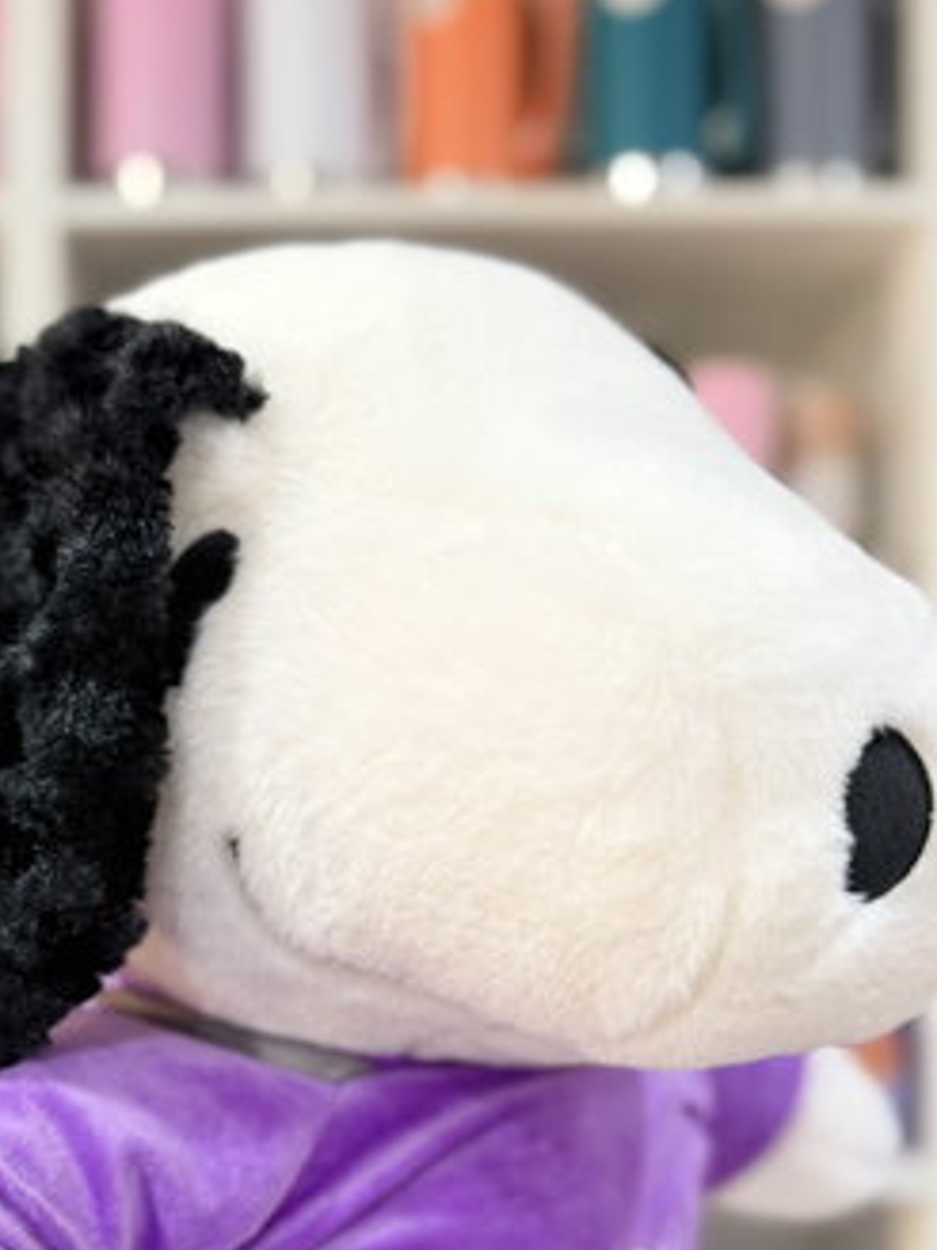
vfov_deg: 47.0
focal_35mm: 39
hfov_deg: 36.8
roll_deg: -0.1
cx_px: 423
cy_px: 840
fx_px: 1408
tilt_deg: -0.4
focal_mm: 6.76
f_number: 1.78
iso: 160
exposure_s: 1/50
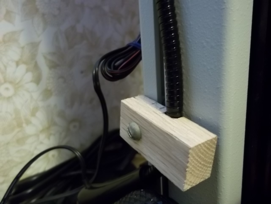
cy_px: 102
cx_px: 136
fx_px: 282
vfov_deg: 39.7
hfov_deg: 51.4
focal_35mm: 36
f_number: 3.1
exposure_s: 1/8
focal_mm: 6.5
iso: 320
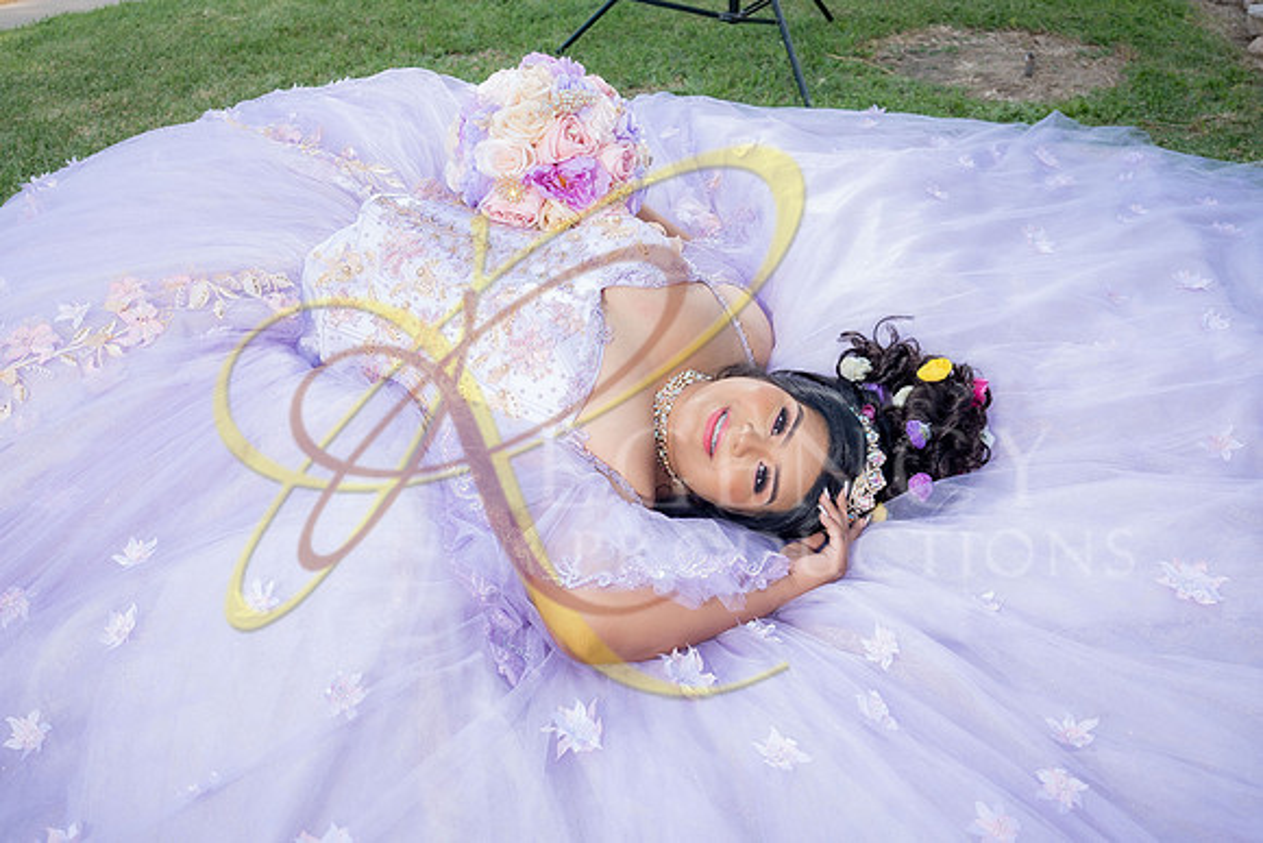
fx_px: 1053
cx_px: 632
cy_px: 422
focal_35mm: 30
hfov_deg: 61.9
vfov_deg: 43.6
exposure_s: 1/500
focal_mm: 20
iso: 125
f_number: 2.8
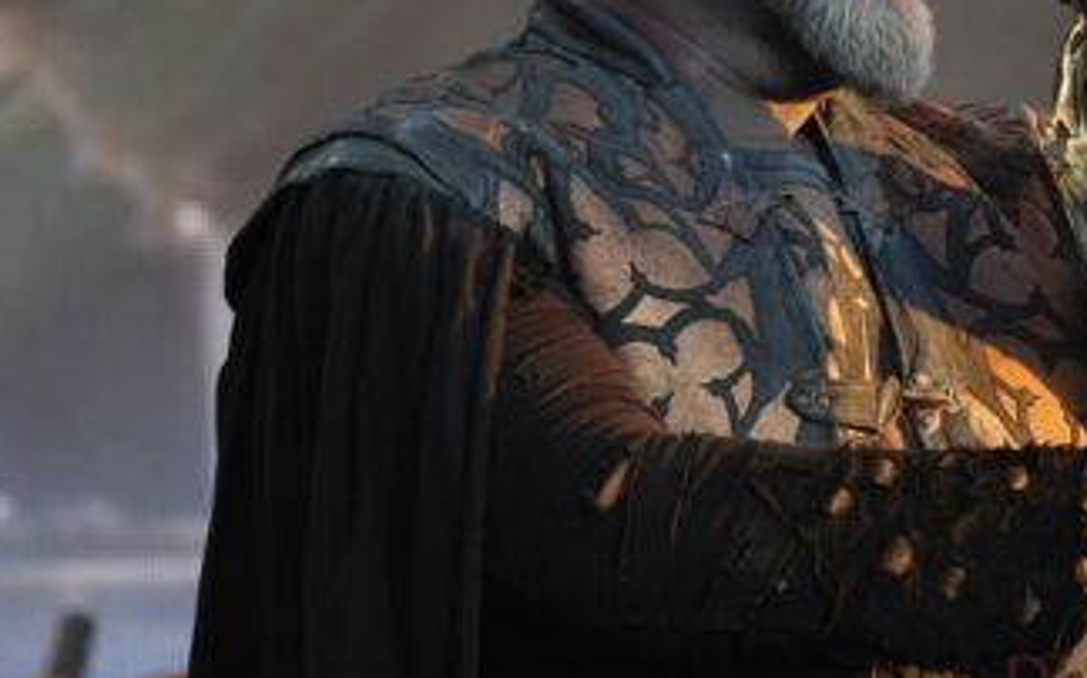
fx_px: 17916
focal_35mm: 605
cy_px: 178
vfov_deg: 2.2
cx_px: 728
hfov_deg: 3.5
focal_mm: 167
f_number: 6.3
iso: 1250
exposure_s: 1/320
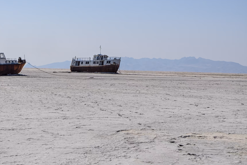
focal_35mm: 83
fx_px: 569
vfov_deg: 16.5
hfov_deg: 24.3
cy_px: 87
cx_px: 79
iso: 200
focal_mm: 38.7
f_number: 14
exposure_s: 1/240
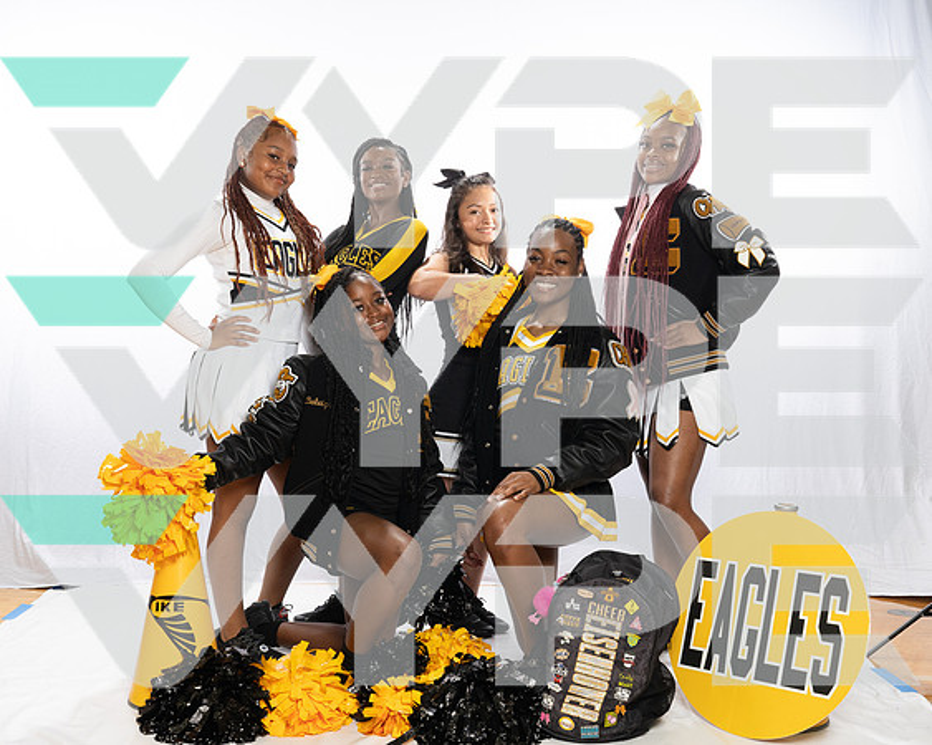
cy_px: 378
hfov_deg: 46.0
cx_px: 457
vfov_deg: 37.5
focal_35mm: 40
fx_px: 1098
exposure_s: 1/250
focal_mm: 34
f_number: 11
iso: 1250
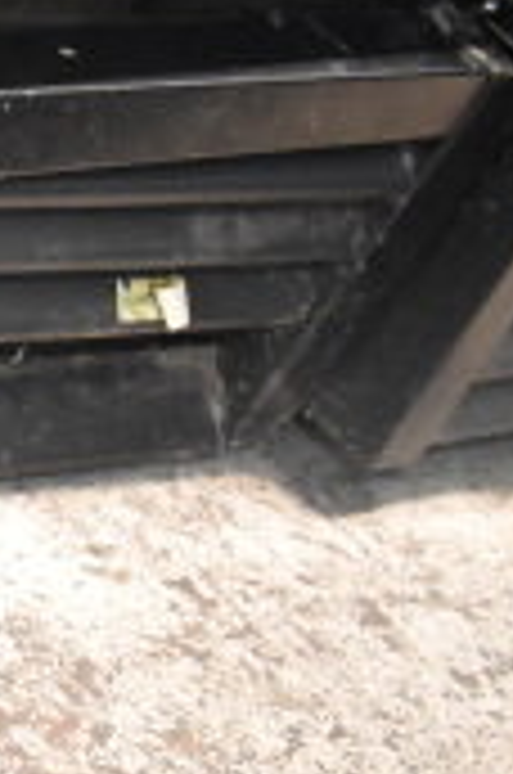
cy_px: 349
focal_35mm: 96
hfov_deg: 11.3
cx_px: -801
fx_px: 2060
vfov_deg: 21.3
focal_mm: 18
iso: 4000
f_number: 3.5
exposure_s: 1/30
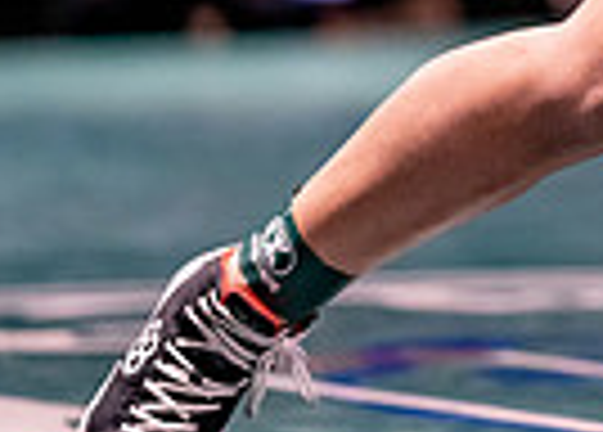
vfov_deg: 2.4
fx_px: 10492
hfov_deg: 3.3
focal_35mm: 612
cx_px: 1004
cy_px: -333
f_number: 1.8
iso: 2000
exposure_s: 1/640
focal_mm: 135
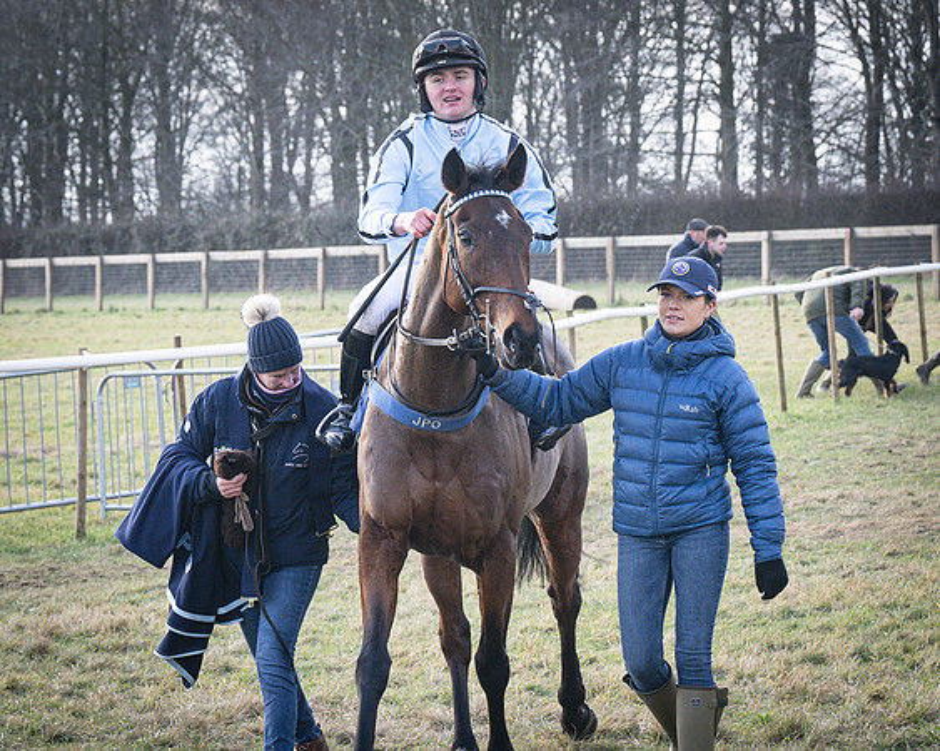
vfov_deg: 8.5
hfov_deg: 10.7
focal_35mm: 181
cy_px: 197
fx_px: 5032
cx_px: 472
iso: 400
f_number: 5
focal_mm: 70
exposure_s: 1/400
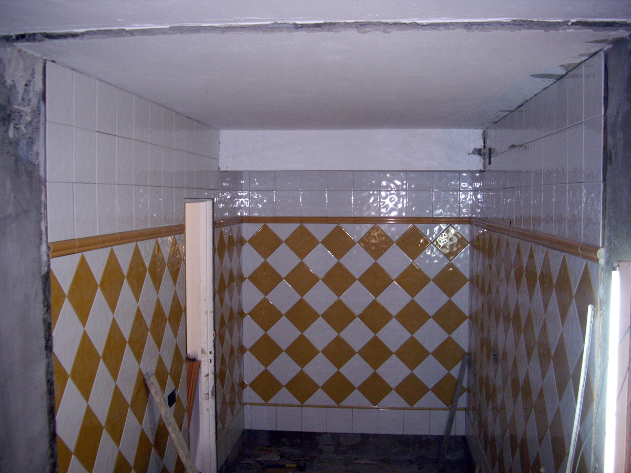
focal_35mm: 38
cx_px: 316
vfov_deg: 37.7
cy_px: 236
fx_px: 693
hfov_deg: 49.0
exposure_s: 1/40
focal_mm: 7.9
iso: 400
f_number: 2.8
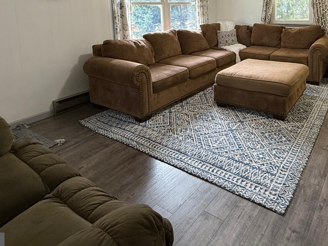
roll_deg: +1.4
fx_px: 246
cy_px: 29
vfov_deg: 48.0
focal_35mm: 26
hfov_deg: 64.4
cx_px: 235
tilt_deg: -5.5
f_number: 2.2
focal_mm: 2.22
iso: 200
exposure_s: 1/60
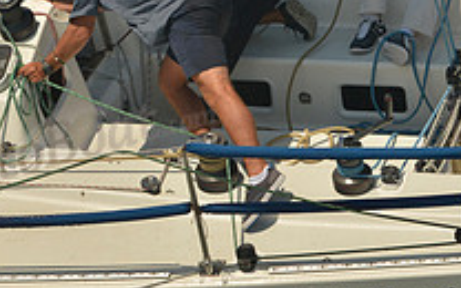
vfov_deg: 5.0
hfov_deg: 8.0
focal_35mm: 262
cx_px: 332
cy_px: 1
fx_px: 3292
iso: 280
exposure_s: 1/1000
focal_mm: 92
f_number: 9
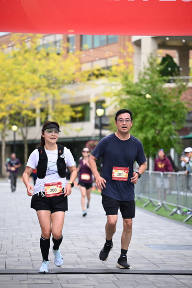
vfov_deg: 17.8
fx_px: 919
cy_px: 144
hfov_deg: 11.9
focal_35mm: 115
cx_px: 96
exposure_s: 1/2000
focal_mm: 115
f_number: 2.8
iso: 640
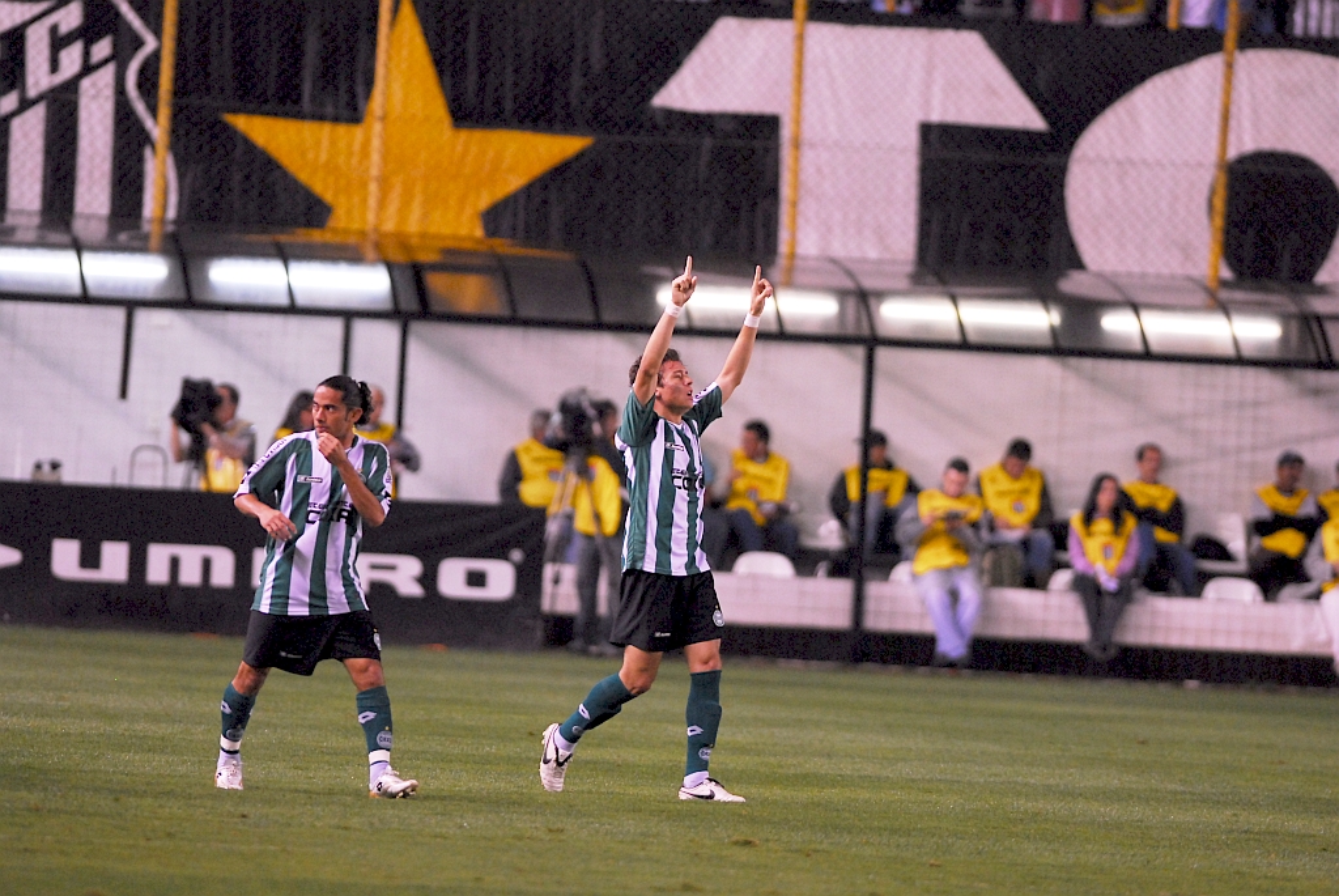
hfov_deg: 4.6
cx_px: 670
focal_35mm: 450
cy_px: 448
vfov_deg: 3.1
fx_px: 16754
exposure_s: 1/320
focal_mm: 300
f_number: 2.8
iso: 800
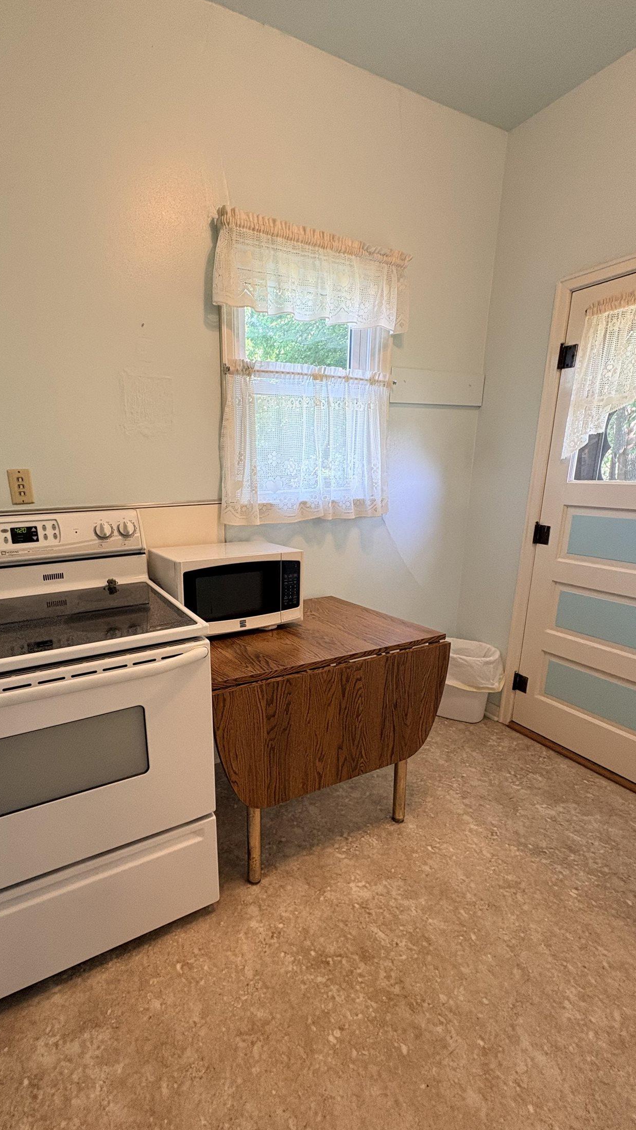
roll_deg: +1.1
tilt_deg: -13.6
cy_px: 591
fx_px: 480
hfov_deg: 66.2
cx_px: 243
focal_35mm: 16
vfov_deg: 99.3
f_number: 2.2
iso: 200
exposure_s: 1/120
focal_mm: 2.22
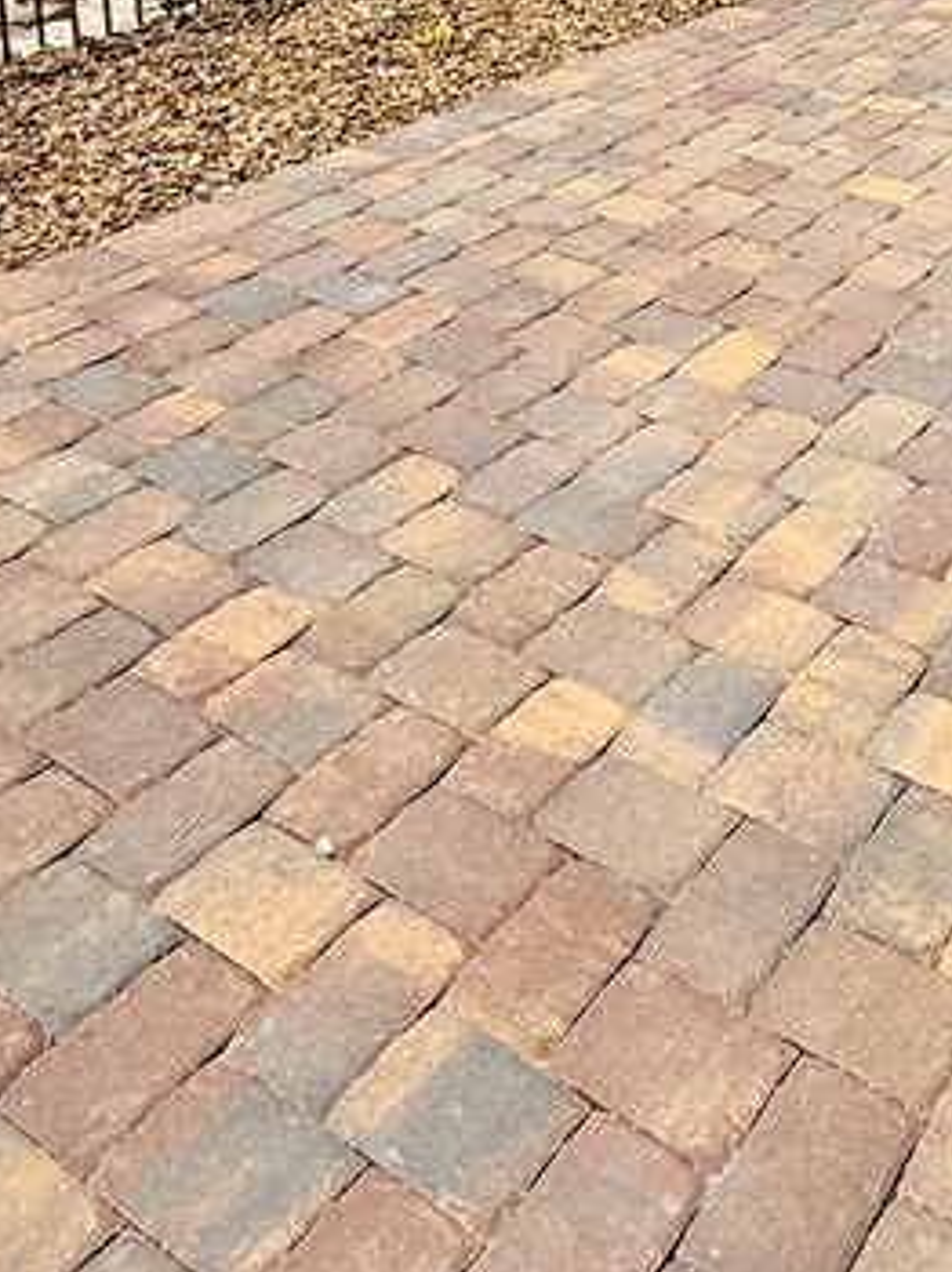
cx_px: 897
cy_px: -87
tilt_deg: -10.7
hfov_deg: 32.9
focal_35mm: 41
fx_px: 1505
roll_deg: -2.1
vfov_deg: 38.8
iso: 50
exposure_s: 1/3289
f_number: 2.2
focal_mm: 2.22
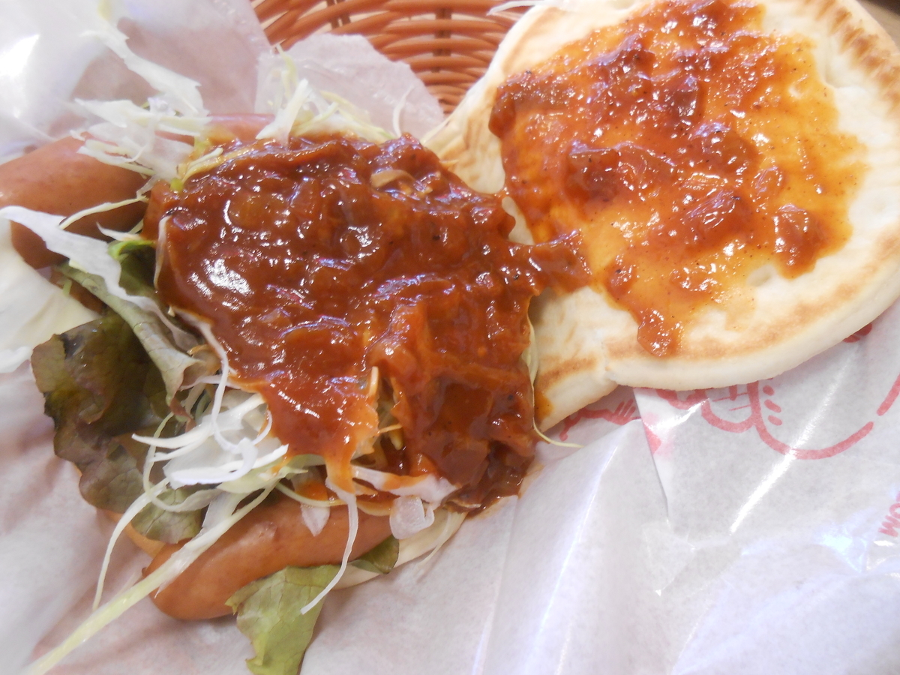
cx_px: 450
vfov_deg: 53.1
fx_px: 676
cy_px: 338
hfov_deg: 67.3
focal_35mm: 26
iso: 250
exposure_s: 1/30
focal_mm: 4.6
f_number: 3.5
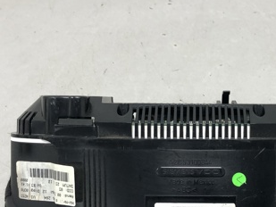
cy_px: 146
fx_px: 463
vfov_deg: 25.0
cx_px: 200
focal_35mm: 58
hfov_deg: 32.7
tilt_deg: -49.7
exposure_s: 1/25
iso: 40
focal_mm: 4
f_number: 1.8
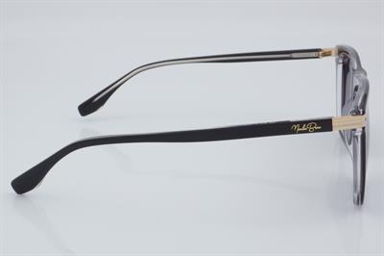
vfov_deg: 18.2
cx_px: 192
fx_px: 799
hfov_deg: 27.0
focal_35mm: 75
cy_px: 128
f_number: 32
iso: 100
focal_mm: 50
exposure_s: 1/4
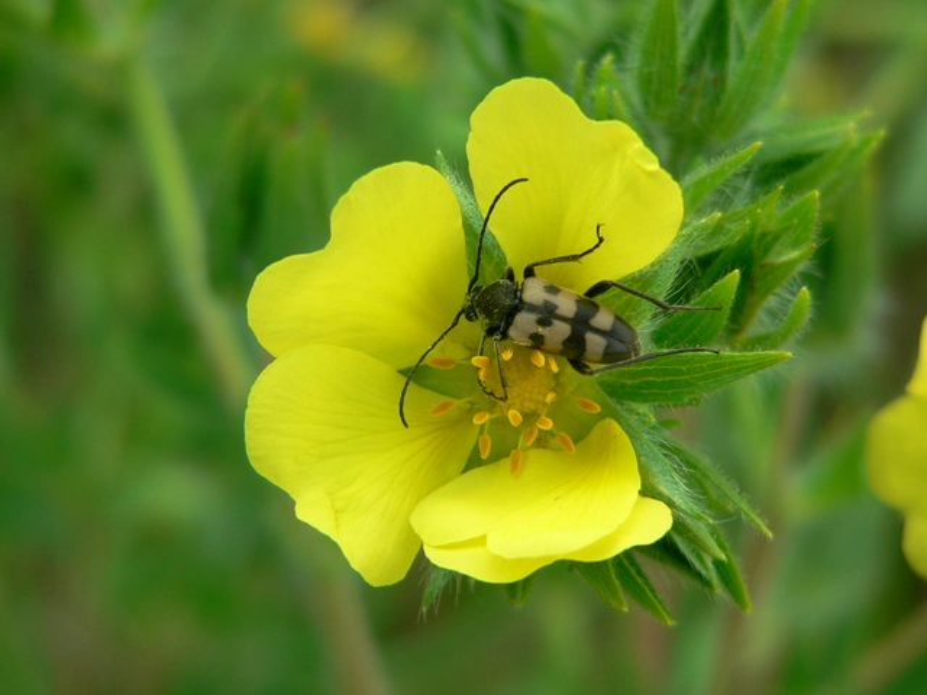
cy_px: 348
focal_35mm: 91
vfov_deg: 16.2
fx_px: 2437
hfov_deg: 21.5
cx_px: 464
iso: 80
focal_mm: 15.2
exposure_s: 1/80
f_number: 2.8
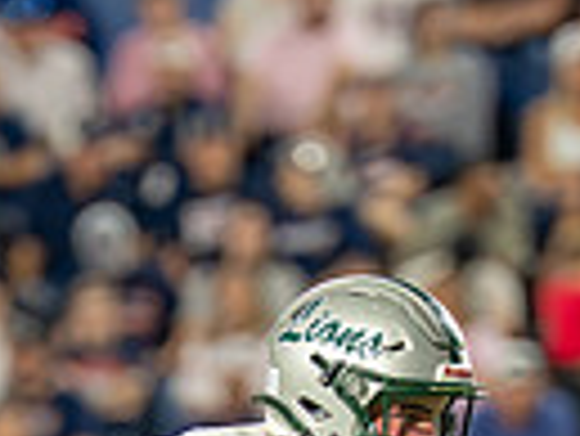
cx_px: 214
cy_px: 784
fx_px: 21433
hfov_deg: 1.6
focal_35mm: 1278
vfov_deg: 1.2
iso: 3200
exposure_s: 1/1000
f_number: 2.8
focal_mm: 200
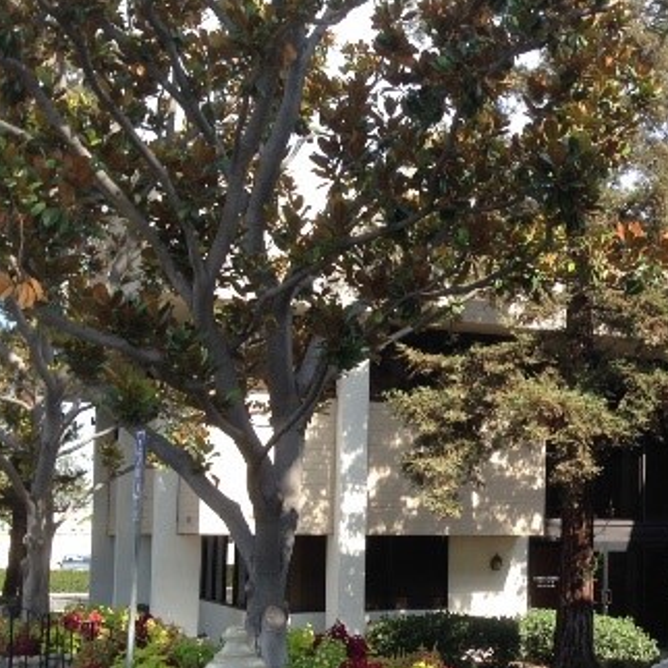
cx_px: 645
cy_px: 454
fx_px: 1266
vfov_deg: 29.3
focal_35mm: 58
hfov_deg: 28.0
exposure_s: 1/411
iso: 50
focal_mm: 4.12
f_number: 2.4
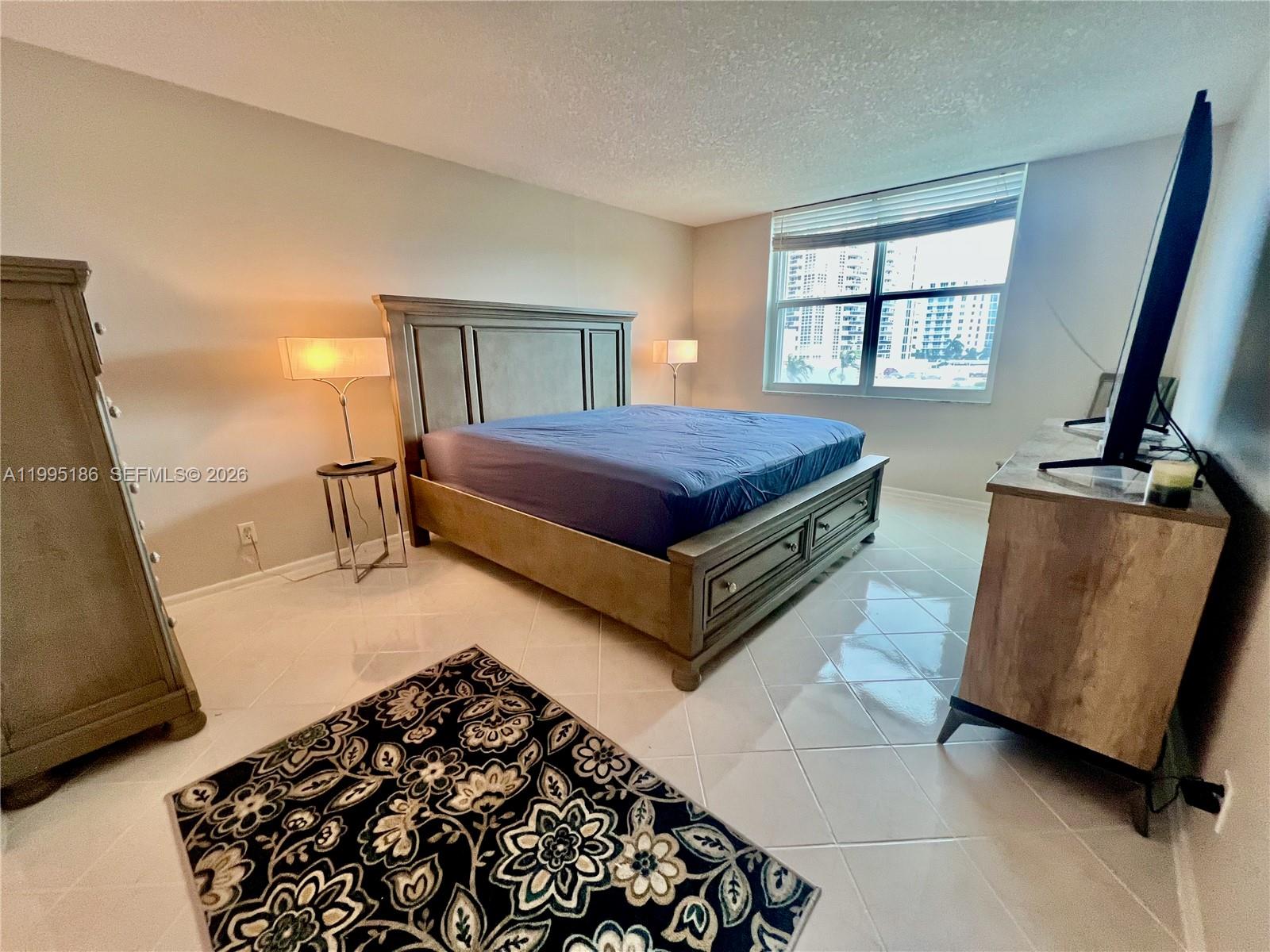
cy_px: 476
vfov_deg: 89.9
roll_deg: +0.3
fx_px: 477
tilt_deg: -14.0
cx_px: 635
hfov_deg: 106.2
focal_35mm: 13
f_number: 1.8
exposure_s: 1/120
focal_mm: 1.57
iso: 160
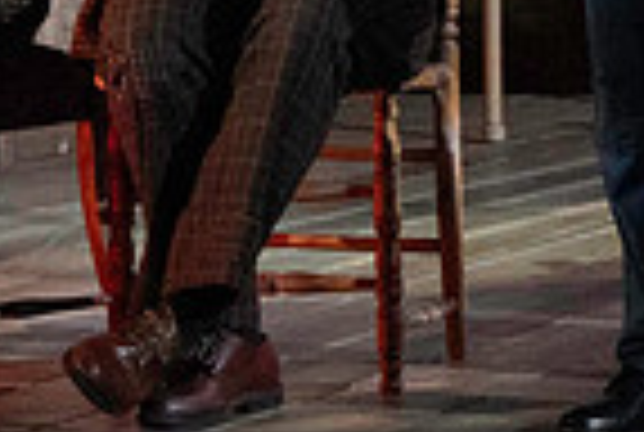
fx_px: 24146
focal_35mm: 1347
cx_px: 162
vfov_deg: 1.0
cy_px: -223
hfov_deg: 1.5
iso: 16000
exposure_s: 1/320
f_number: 11
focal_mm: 333
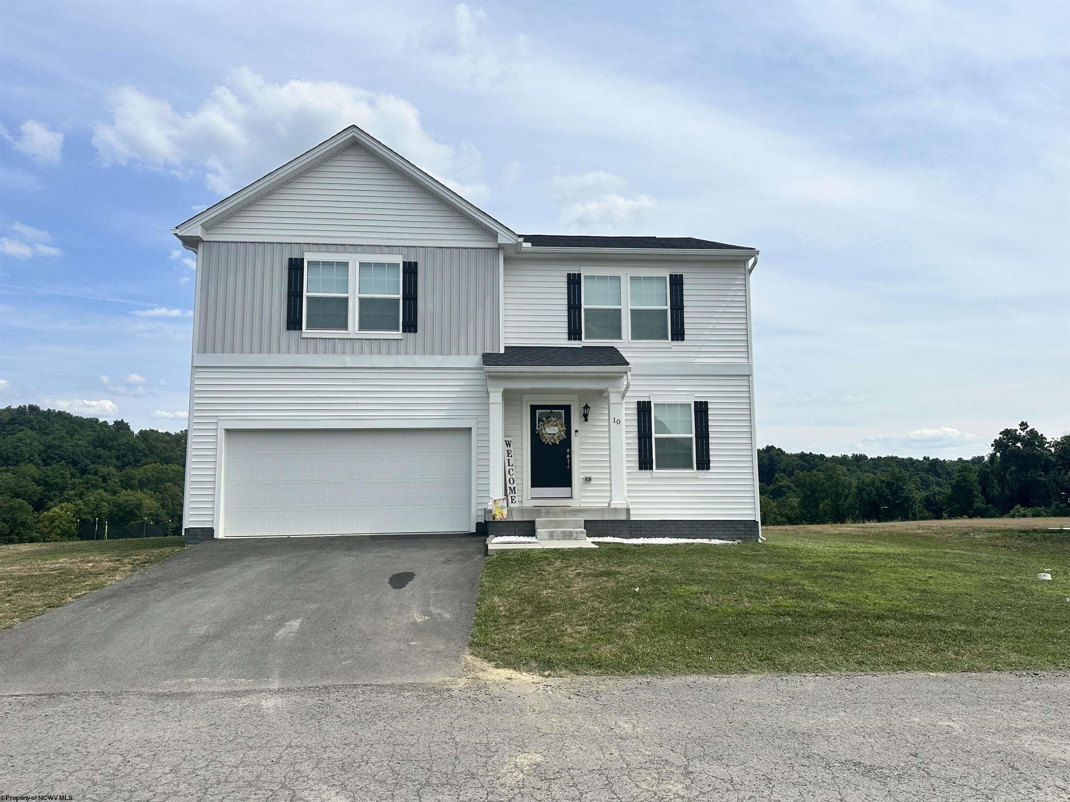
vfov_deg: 56.8
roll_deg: +0.0
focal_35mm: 24
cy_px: 401
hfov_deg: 71.6
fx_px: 742
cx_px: 535
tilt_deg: +7.3
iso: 80
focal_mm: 6.86
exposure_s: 1/6211
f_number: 1.78
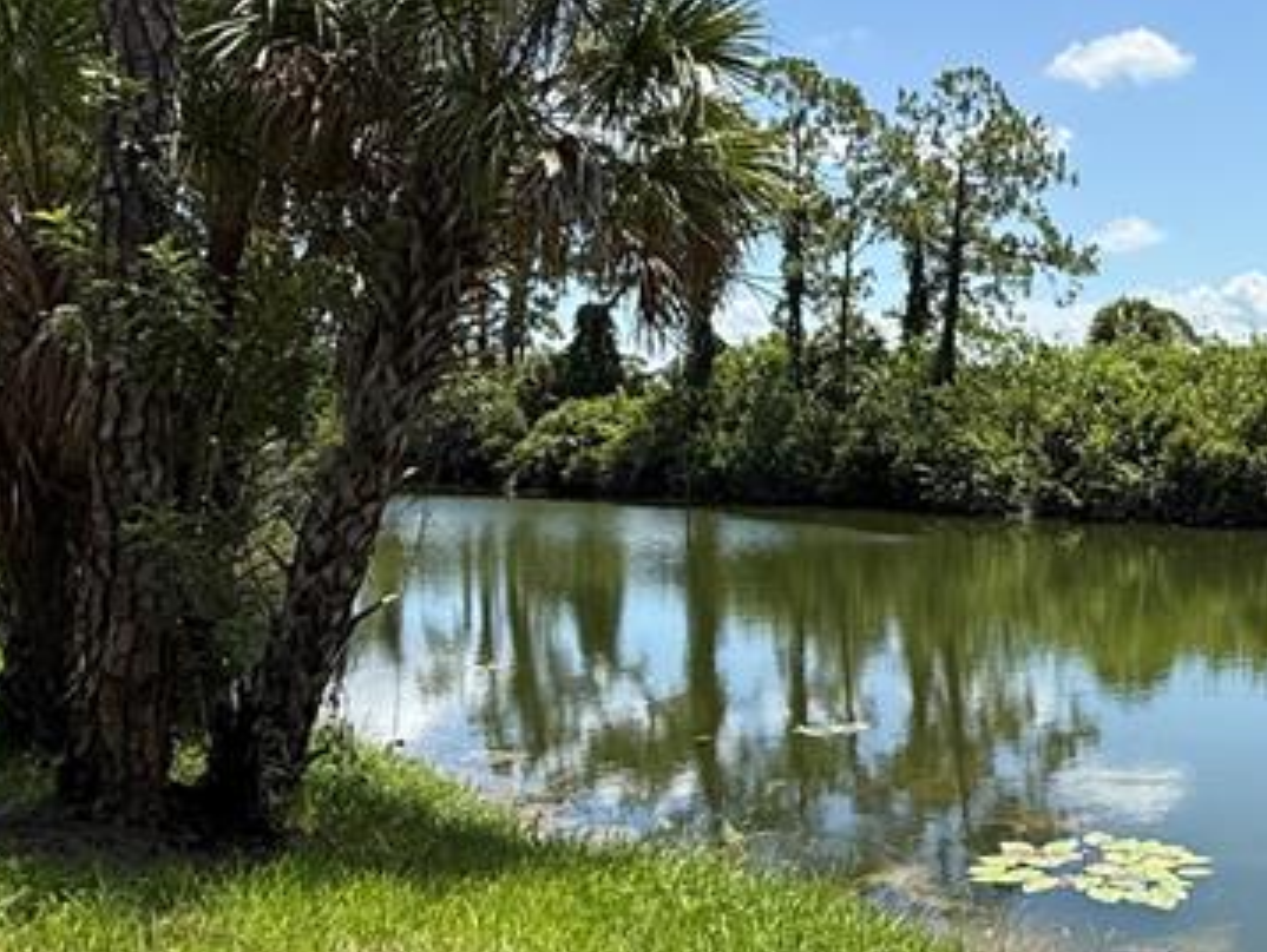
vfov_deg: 36.0
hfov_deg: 41.1
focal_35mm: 40
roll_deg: +2.3
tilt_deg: -2.3
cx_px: 1253
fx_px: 1465
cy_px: 446
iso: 50
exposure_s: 1/1698
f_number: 2.2
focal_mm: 2.22
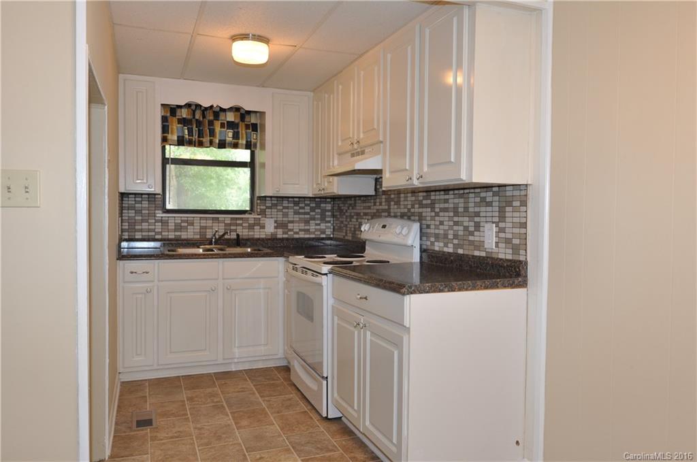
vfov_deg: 47.8
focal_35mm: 27
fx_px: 522
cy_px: 231
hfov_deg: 67.5
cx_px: 348
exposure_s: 1/60
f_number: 5
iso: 500
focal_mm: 18
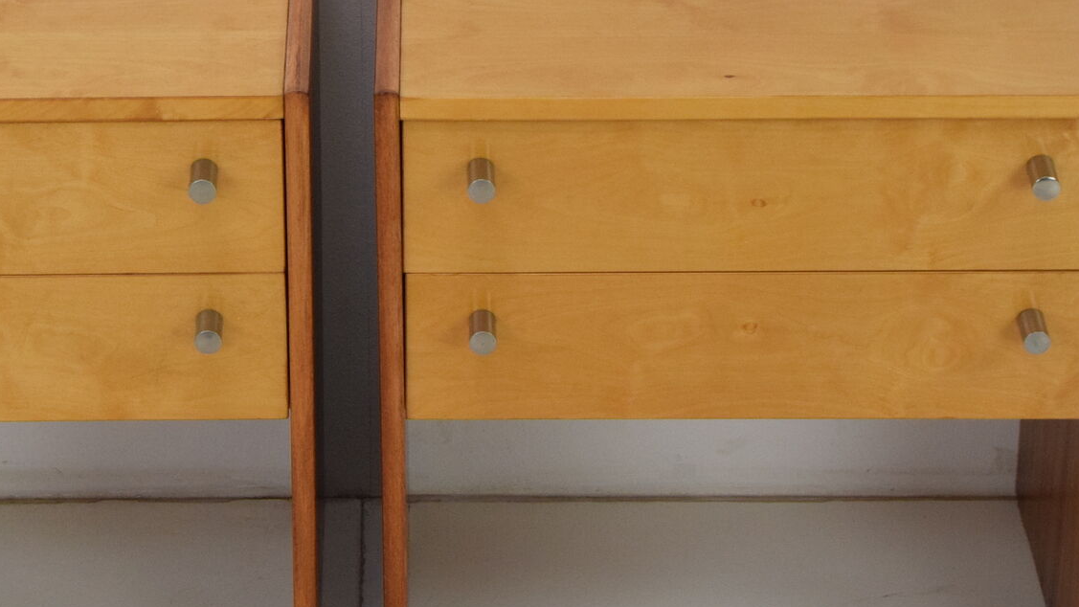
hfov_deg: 16.0
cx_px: 370
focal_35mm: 134
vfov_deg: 9.0
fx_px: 3834
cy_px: 241
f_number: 8
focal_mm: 48
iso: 1600
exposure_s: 1/250
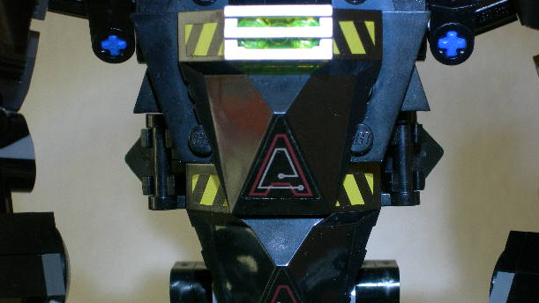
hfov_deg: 16.6
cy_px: 188
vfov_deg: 9.4
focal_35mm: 129
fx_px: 1844
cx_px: 281
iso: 200
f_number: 4.9
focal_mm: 23.4
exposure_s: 2
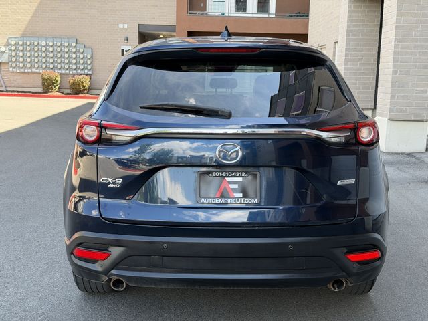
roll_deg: -1.2
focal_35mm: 48
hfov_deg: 39.7
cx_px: 214
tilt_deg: -7.7
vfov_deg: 30.3
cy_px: 160
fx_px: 593
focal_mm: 6.76
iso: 80
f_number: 1.78
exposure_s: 1/356
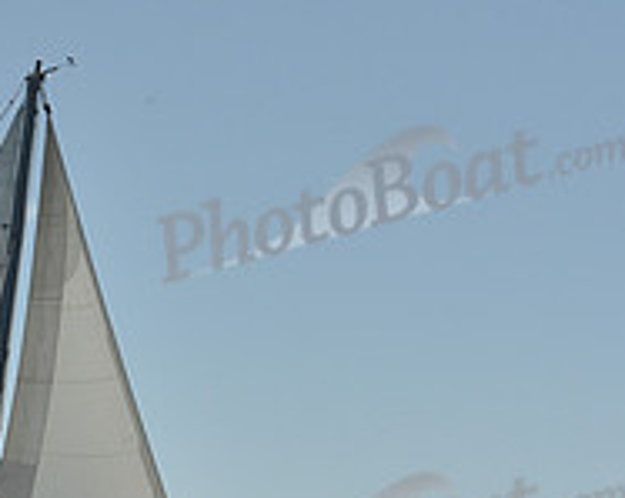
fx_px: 3768
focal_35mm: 204
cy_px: 418
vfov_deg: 7.5
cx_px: -15
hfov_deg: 9.4
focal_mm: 70
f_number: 14
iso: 320
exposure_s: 1/800
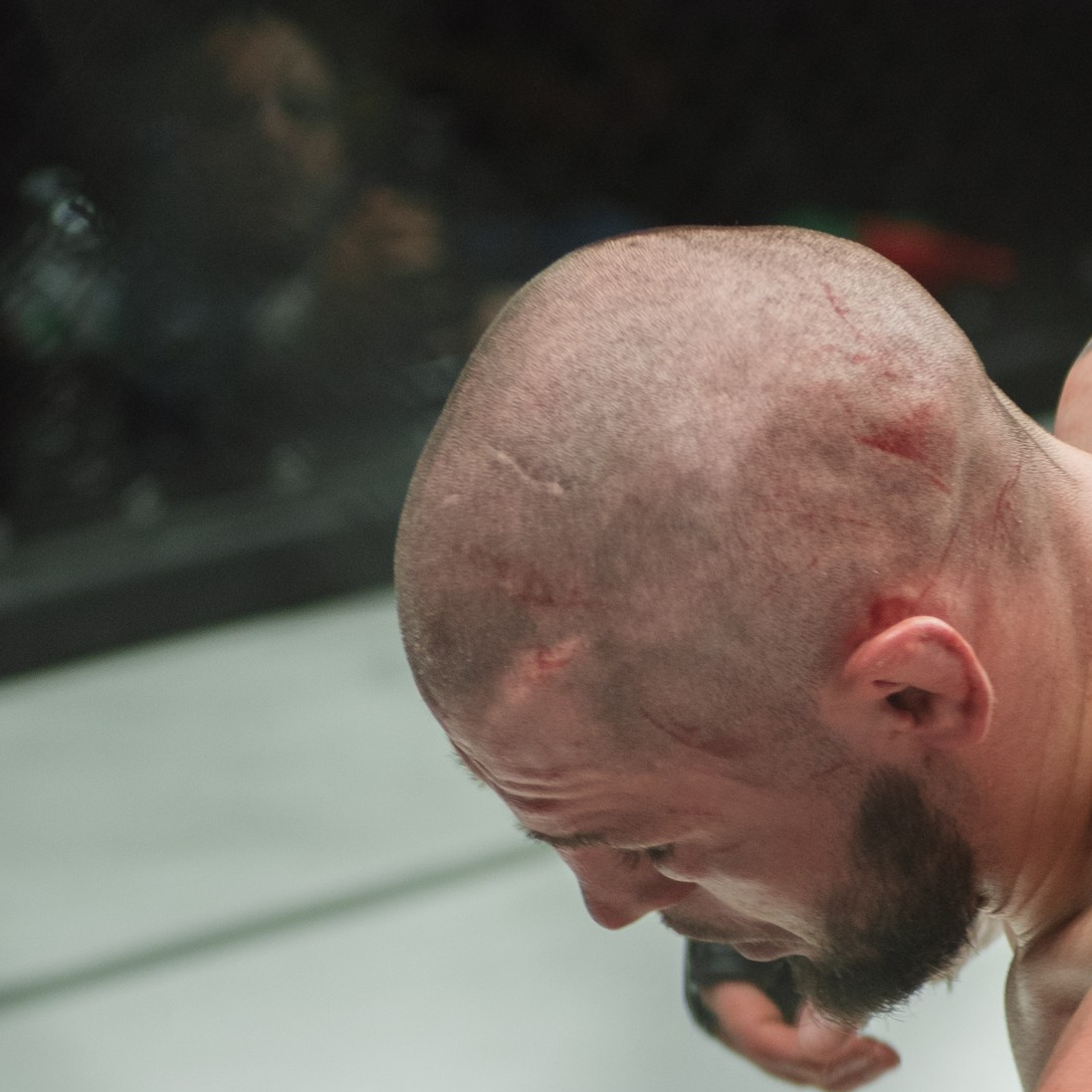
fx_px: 7745
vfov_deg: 8.0
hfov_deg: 8.0
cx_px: 1042
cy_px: 1474
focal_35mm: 217
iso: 640
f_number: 4
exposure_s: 1/320
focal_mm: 80
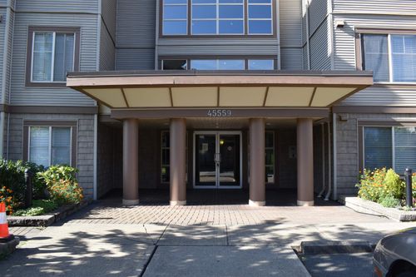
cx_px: 208
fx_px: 312
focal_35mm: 27
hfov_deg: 67.4
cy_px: 138
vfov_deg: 47.9
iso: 200
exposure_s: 1/250
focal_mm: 18
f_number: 7.1
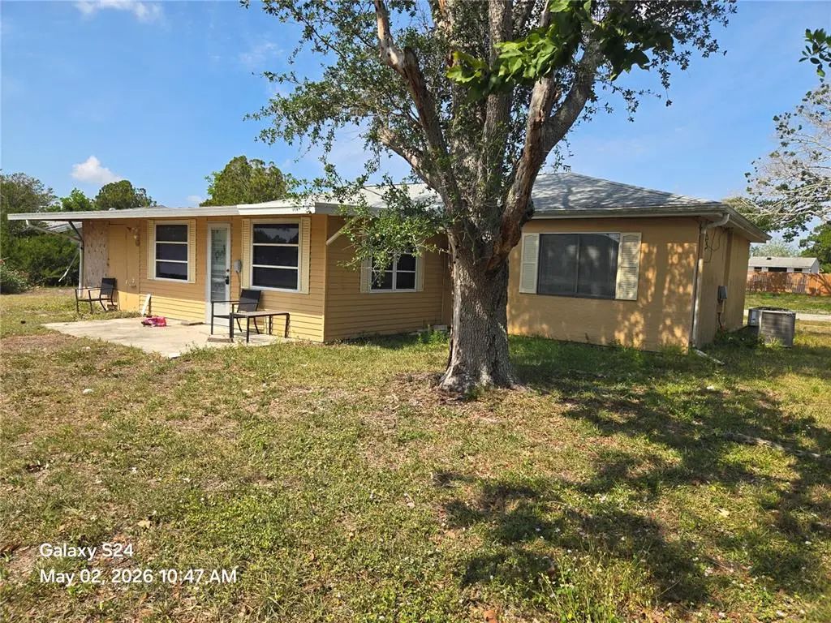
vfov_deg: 58.9
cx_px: 416
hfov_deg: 73.9
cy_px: 312
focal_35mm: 23
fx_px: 552
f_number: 1.8
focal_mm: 5.4
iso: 25
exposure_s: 1/1559
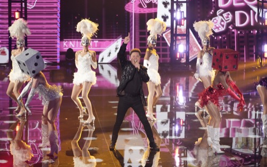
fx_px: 851
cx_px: 134
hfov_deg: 17.8
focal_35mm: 117
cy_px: 87
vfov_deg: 11.2
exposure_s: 1/200
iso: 6400
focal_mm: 114
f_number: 5.6
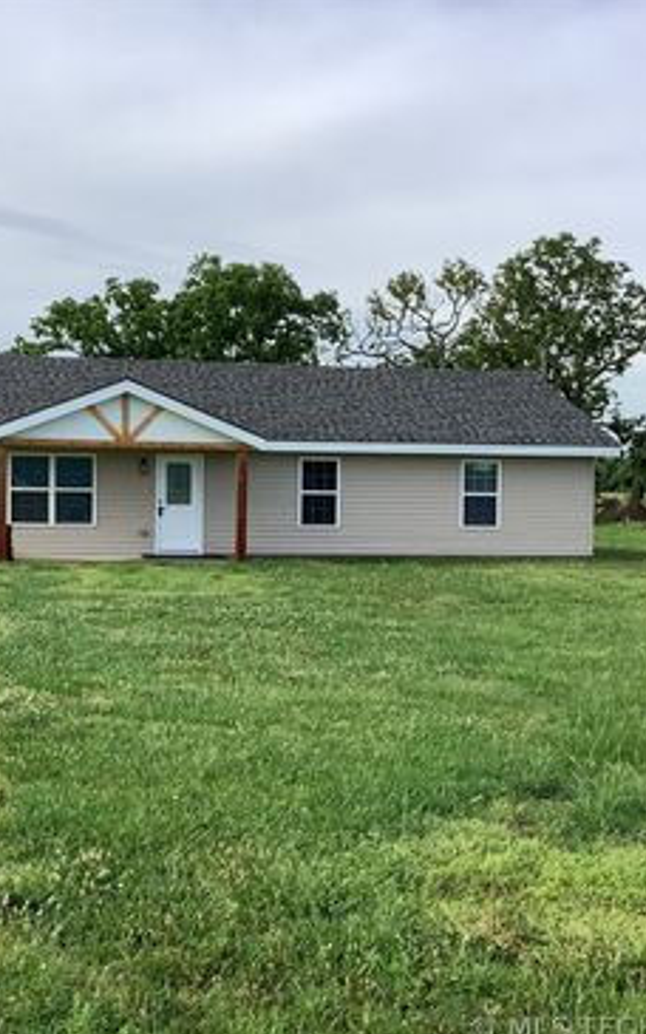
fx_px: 1268
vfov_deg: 44.4
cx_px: 238
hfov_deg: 28.5
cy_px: 523
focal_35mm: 45
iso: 25
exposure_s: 1/858
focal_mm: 3.3
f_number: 2.4
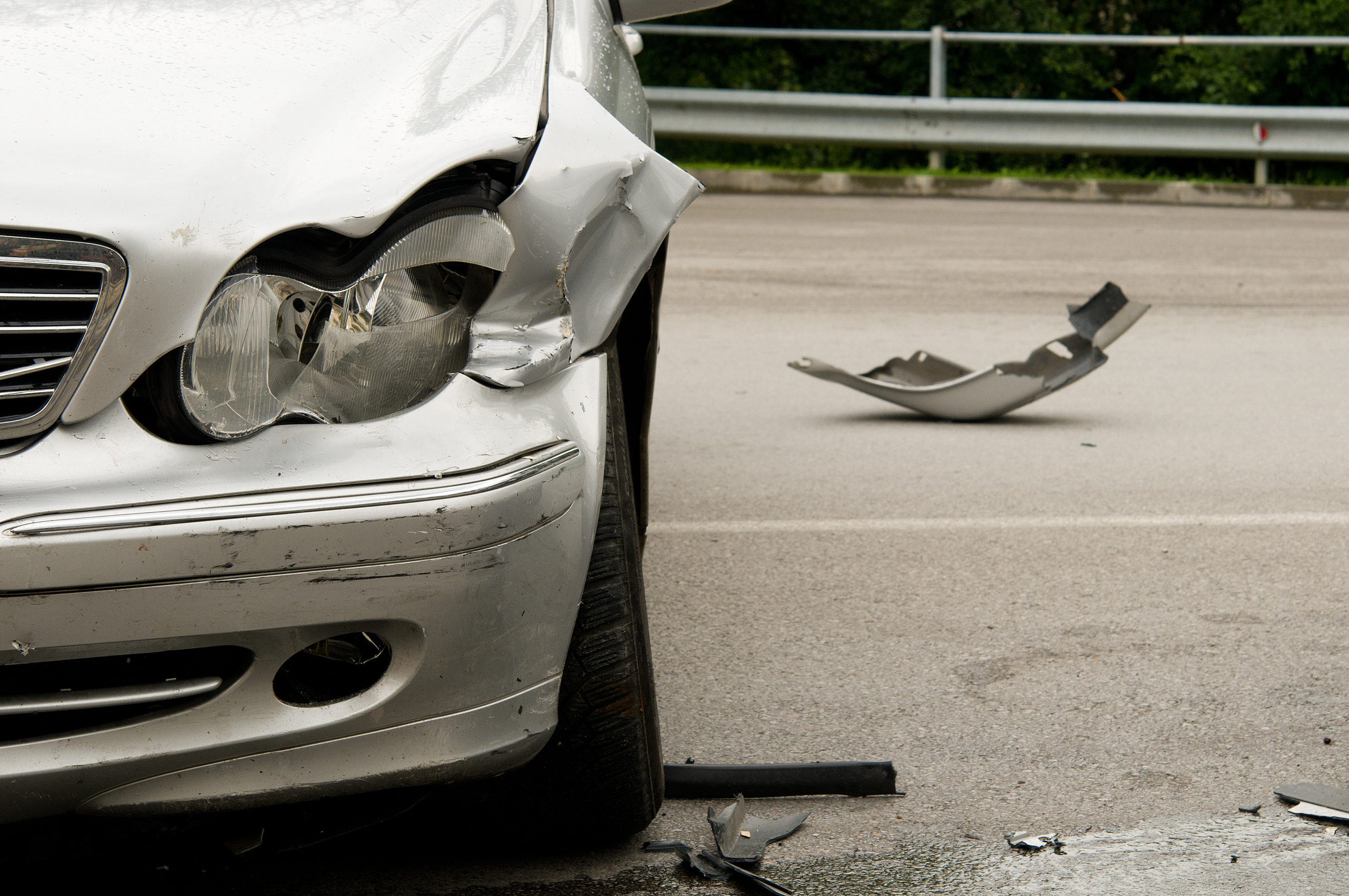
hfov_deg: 22.6
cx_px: 674
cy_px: 448
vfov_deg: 15.1
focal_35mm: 90
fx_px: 3368
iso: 250
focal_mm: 60
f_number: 9
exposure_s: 1/250
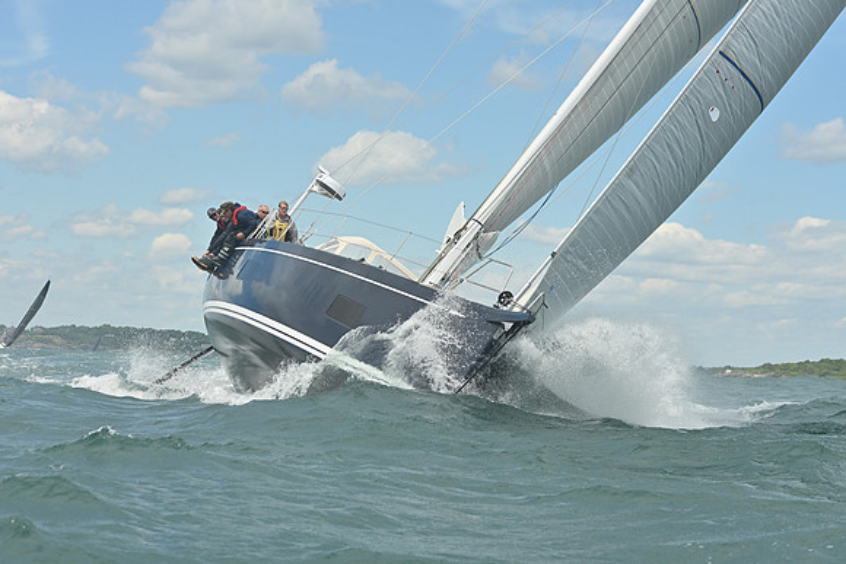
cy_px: 282
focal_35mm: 95
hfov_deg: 21.5
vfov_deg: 14.4
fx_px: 2233
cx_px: 423
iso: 250
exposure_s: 1/1250
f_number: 8
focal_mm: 95
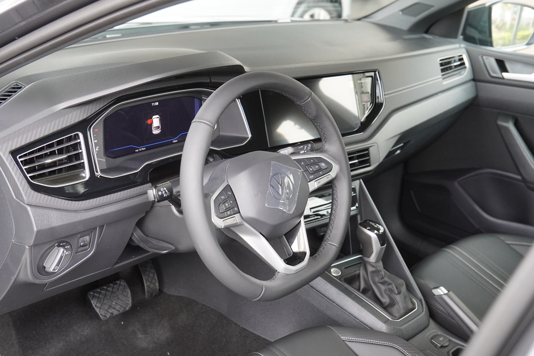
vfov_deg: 28.1
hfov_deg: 41.1
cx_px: 267
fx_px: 712
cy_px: 178
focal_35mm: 48
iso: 1600
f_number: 4
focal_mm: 32
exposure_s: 1/160
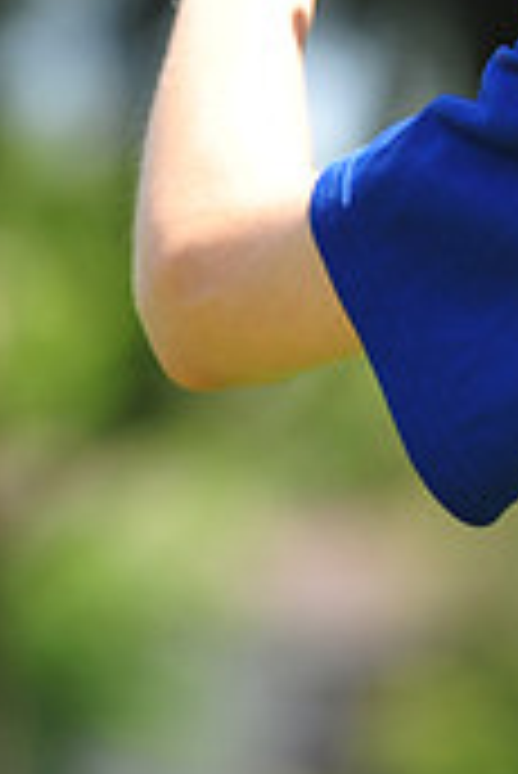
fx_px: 14517
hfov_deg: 2.0
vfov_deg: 3.0
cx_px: 842
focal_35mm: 674
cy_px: -333
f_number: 5.6
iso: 200
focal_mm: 200
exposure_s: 1/400
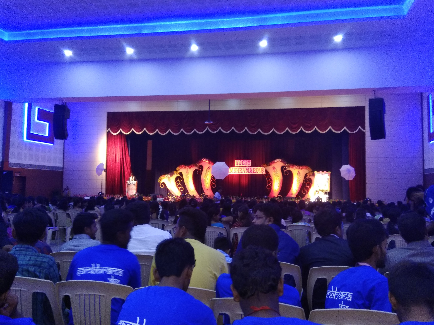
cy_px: 162
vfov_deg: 63.4
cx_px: 217
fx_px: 263
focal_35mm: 21
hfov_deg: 79.0
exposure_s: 1/17
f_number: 2
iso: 500
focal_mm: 3.57
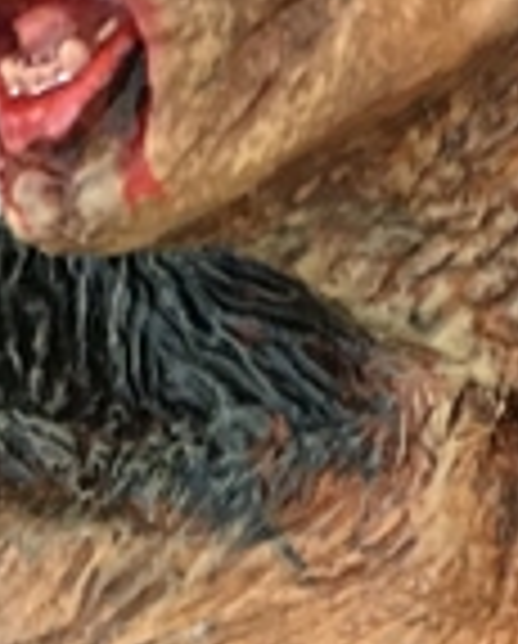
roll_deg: -0.4
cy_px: 712
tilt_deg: -9.7
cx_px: 613
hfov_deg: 9.7
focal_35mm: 158
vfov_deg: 12.0
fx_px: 3018
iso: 400
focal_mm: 4.15
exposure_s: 1/17
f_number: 2.2
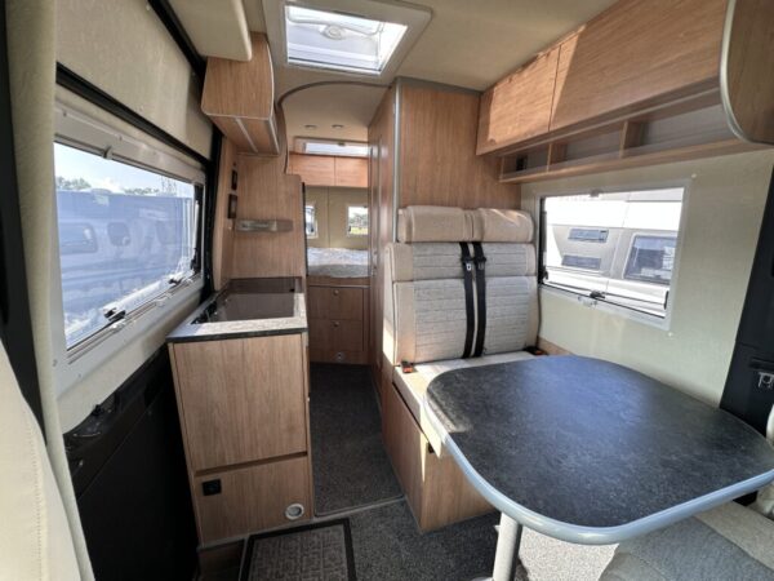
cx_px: 387
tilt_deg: -11.4
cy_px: 290
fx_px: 313
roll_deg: -2.0
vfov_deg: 85.7
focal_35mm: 14
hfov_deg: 102.1
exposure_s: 1/99
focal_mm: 2.22
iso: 50
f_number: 2.2
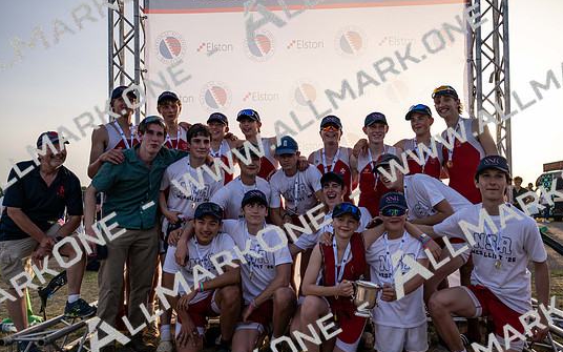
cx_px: 301
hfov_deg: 59.6
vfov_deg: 39.4
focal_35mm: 32
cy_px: 200
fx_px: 491
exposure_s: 1/1250
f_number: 2.8
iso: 64
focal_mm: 29
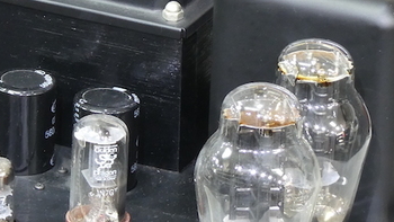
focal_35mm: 251
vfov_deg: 4.8
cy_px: 148
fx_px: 2623
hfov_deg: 8.6
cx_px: 46
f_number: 4.8
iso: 200
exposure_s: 1/2.5
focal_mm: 15
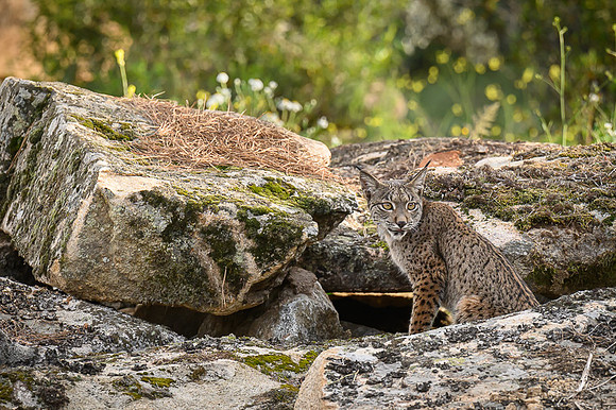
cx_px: 331
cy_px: 177
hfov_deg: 5.6
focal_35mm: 366
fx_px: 6262
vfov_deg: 3.7
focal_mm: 200
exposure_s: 1/2000
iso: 900
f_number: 4
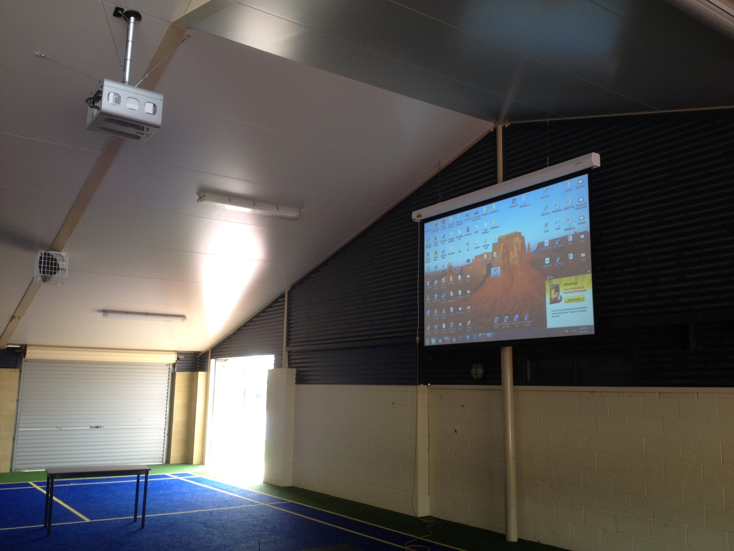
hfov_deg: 52.6
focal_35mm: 35
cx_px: 367
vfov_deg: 40.7
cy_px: 276
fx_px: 742
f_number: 2.4
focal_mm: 4.28
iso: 50
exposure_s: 1/60
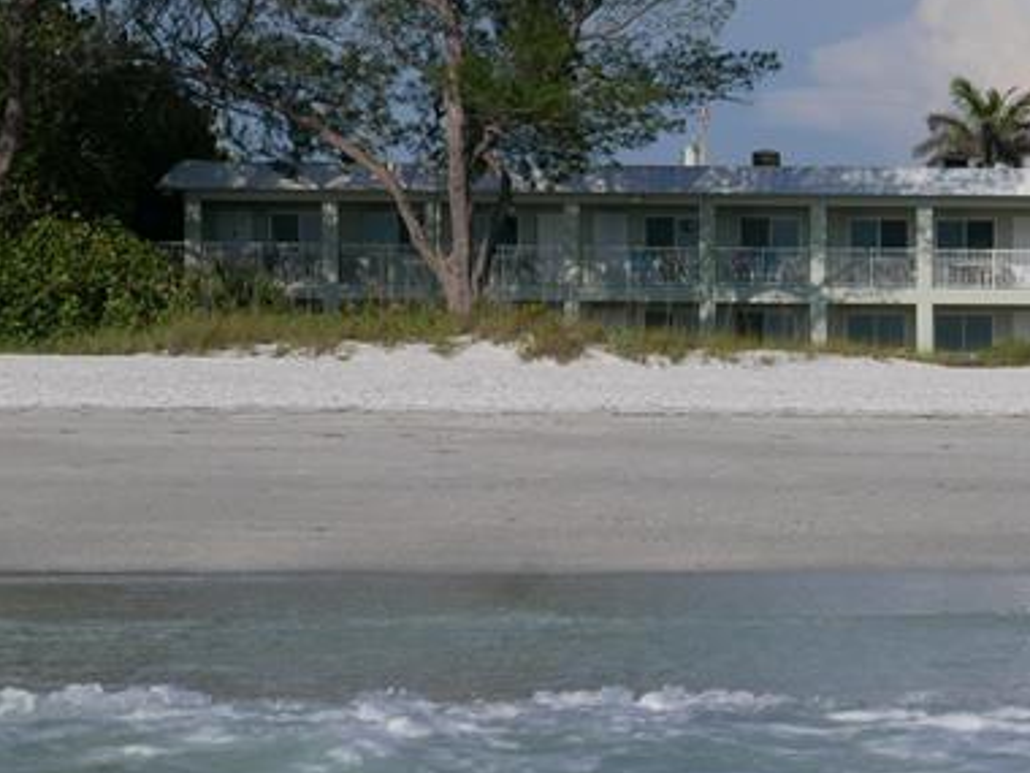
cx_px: 1296
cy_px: 646
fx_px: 3779
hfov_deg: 14.9
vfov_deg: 11.6
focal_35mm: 127
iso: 200
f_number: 8
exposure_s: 1/1300
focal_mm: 22
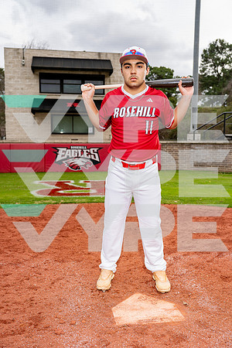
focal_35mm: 35
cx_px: 116
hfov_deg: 37.9
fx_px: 338
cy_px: 174
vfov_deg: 54.4
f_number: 4
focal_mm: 35
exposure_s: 1/250
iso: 100
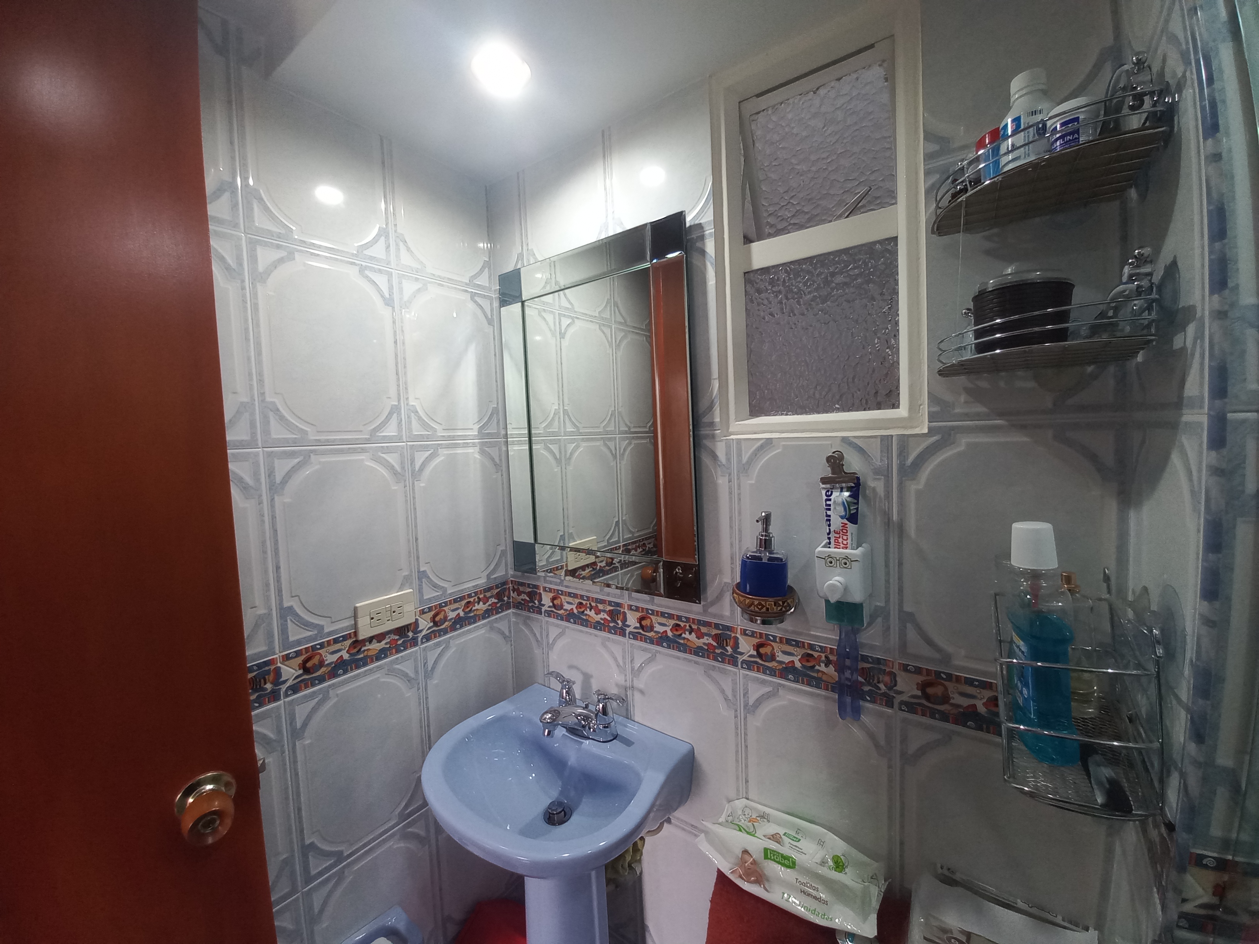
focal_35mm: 13
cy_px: 472
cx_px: 630
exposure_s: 1/40
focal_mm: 1.42
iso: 125
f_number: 2.2
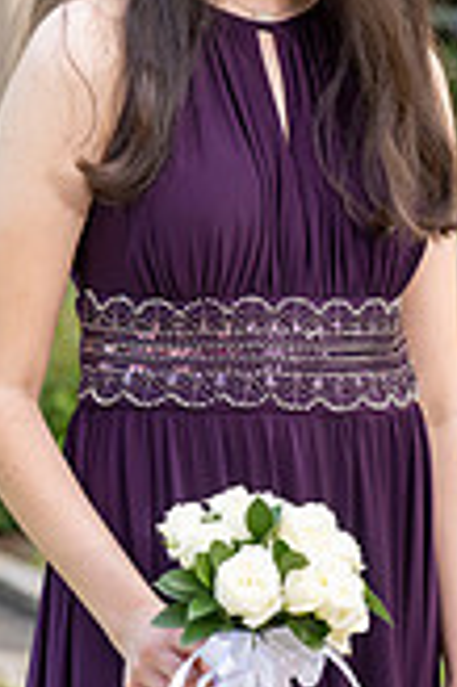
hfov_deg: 5.3
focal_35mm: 258
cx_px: 252
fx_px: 4923
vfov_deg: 8.0
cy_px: 264
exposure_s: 1/200
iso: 500
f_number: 5
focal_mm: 94
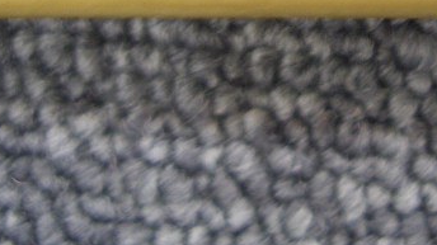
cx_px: 306
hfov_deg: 29.5
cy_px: -57
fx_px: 822
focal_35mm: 71
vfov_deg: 16.2
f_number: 2.6
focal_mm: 5.8
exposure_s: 1/8
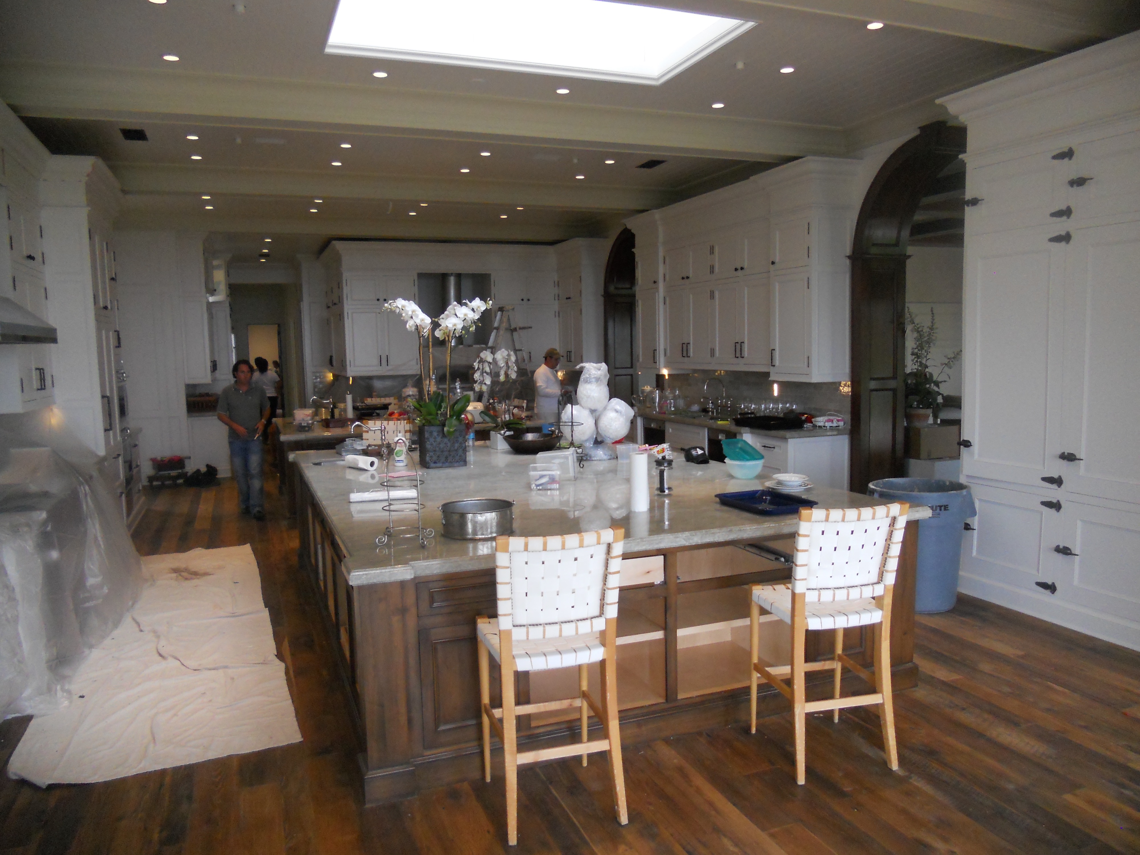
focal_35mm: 27
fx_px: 889
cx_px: 570
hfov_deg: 65.3
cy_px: 428
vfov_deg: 51.4
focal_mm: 4.9
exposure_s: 1/125
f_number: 3.2
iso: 250
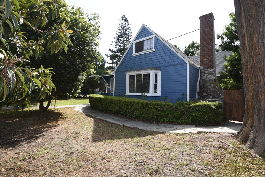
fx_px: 118
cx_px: 137
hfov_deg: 96.7
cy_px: 88
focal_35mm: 16
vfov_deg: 73.7
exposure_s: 1/250
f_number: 5.6
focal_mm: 10
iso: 100
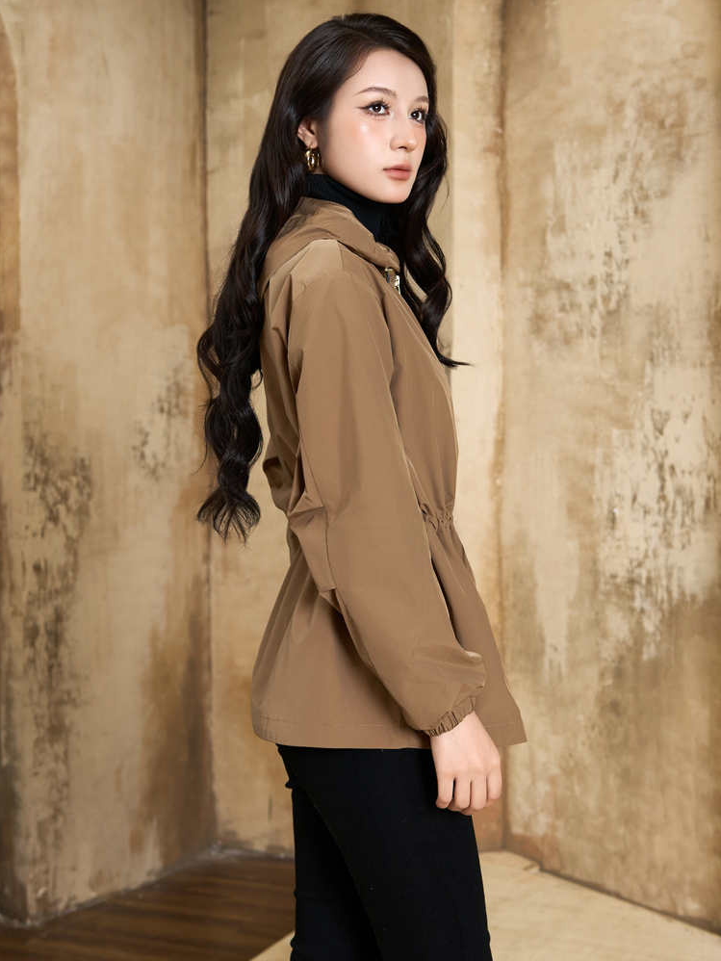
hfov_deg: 26.1
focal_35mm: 56
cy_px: 458
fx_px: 1555
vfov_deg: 34.3
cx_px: 359
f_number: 4
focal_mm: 30
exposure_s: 1/160
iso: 200
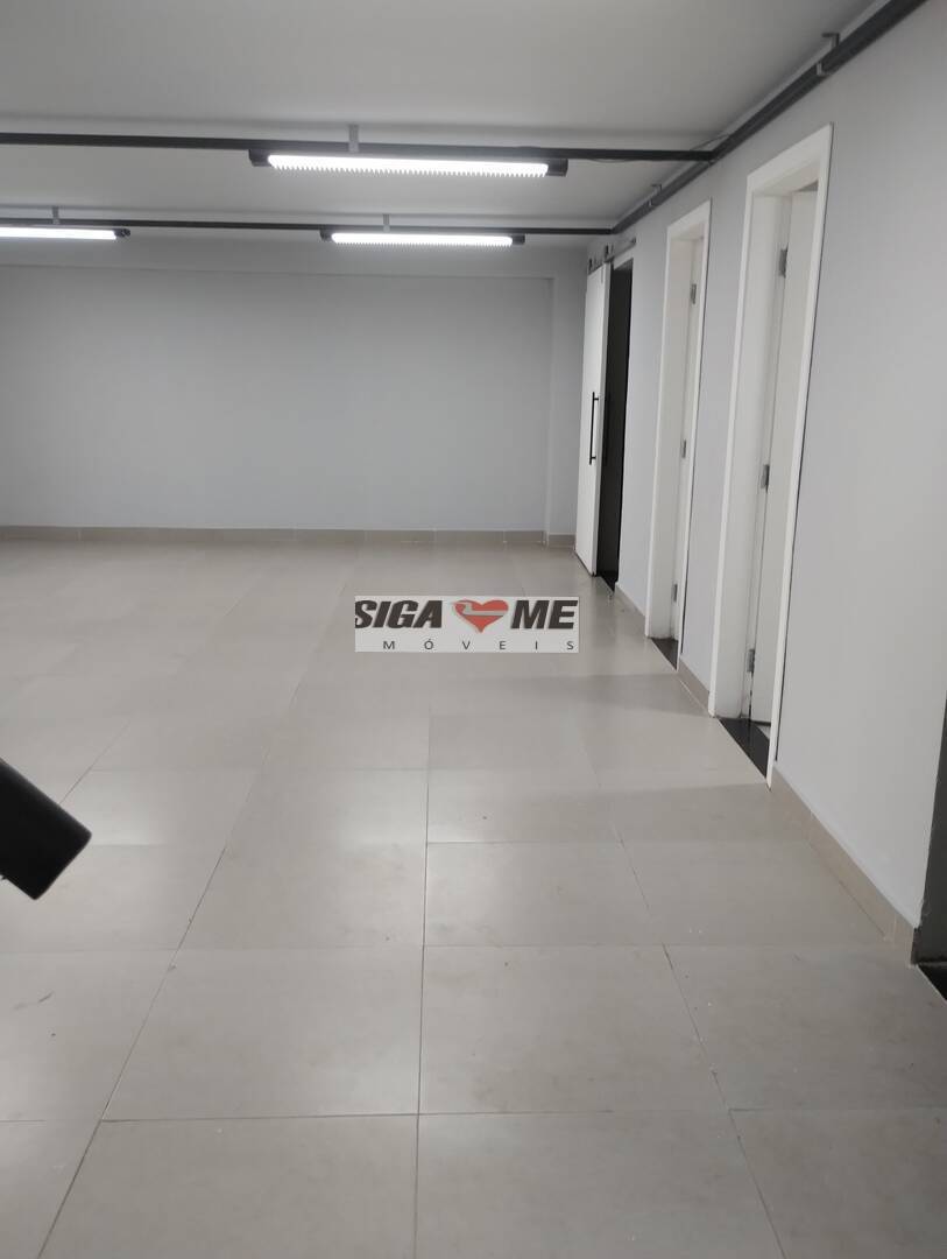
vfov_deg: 63.4
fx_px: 1019
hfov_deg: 49.8
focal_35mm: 28
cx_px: 474
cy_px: 630
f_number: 1.8
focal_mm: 4.27
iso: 469
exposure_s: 1/30
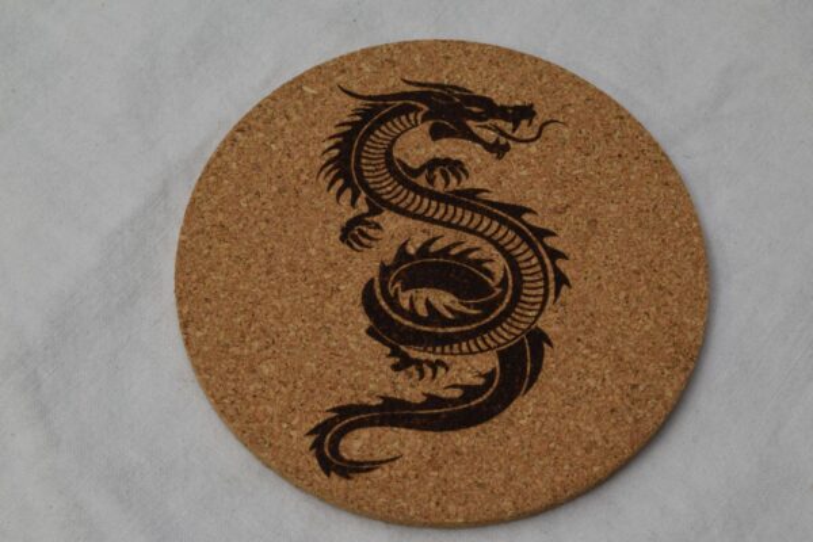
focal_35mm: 82
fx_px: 1863
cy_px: 271
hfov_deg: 24.6
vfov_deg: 16.6
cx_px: 406
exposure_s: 1/2
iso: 400
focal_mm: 55
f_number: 20
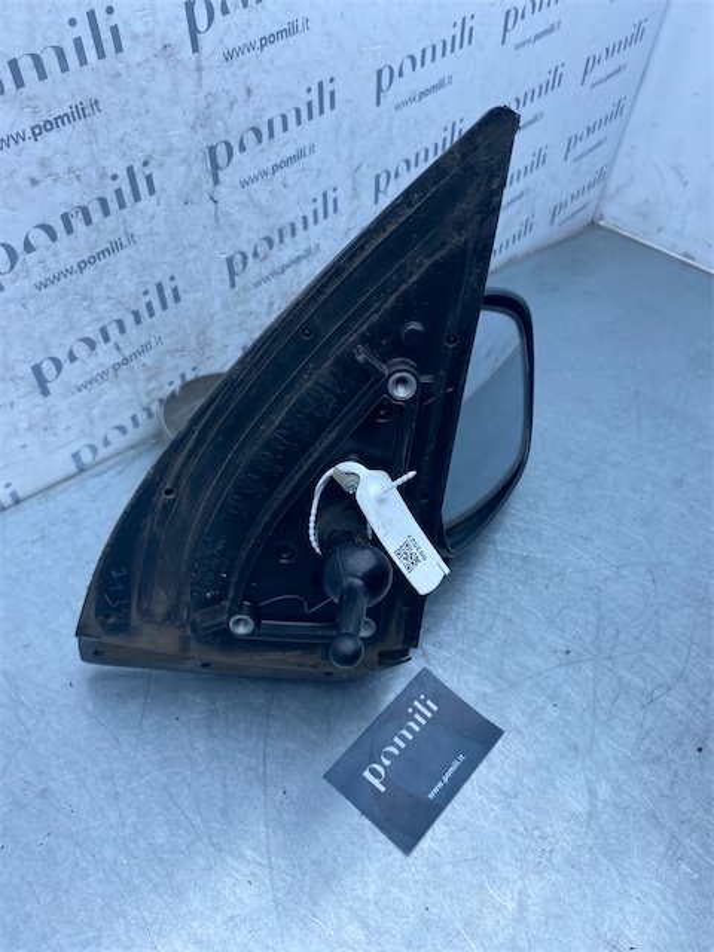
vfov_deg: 67.3
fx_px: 715
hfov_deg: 53.1
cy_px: 476
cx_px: 357
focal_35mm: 26
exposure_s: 1/767
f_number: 1.8
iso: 32
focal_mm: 4.25
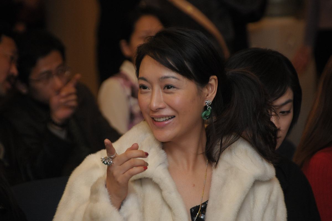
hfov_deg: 8.1
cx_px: 166
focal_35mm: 255
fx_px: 2349
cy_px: 110
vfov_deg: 5.4
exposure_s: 1/160
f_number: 5.6
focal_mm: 170
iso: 1000
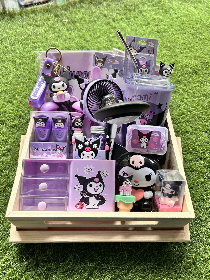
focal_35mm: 26
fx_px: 210
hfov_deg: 53.1
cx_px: 105
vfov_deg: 67.3
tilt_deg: -54.7
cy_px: 140
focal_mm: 5.7
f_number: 1.5
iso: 80
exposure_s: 1/121
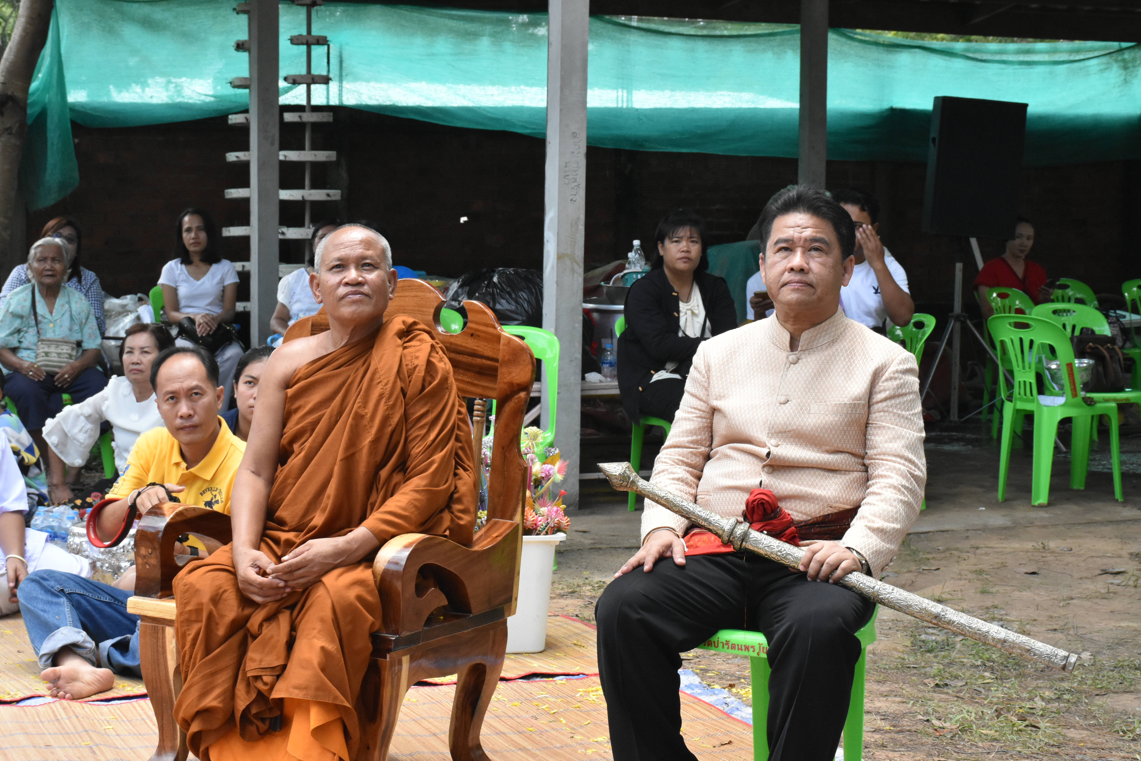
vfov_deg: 18.2
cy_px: 380
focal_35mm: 75
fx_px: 2377
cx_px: 570
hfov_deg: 27.0
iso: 2500
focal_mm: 50
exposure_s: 1/500
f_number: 11
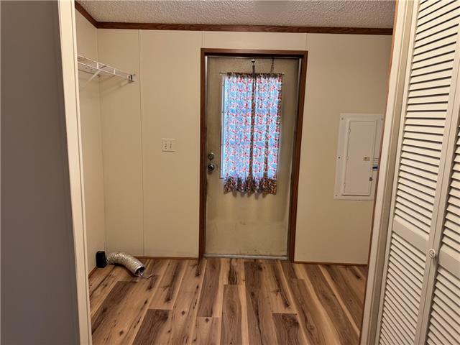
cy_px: 172
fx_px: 319
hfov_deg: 71.6
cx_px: 230
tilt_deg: -11.5
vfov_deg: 56.8
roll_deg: -1.1
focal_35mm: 24
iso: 160
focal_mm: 6.76
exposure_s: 1/60
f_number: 1.78
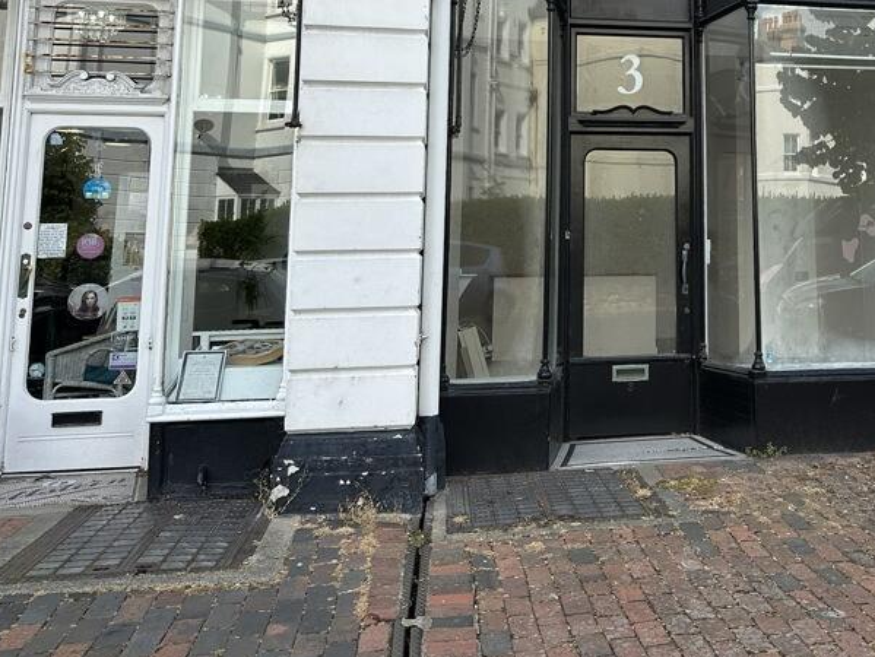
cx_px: 688
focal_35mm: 41
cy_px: 105
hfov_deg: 43.8
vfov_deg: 33.8
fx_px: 1037
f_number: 1.78
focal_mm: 6.86
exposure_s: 1/962
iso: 80
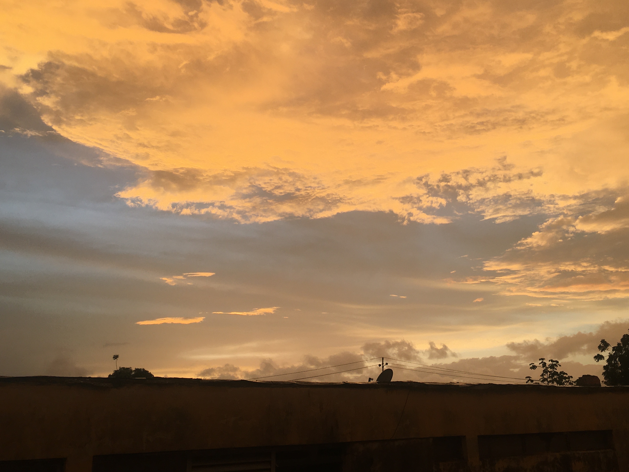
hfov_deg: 49.9
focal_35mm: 37
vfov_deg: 38.5
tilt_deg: +19.5
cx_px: 371
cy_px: 190
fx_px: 672
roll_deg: +3.6
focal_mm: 4.15
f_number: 2.2
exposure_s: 1/363
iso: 25
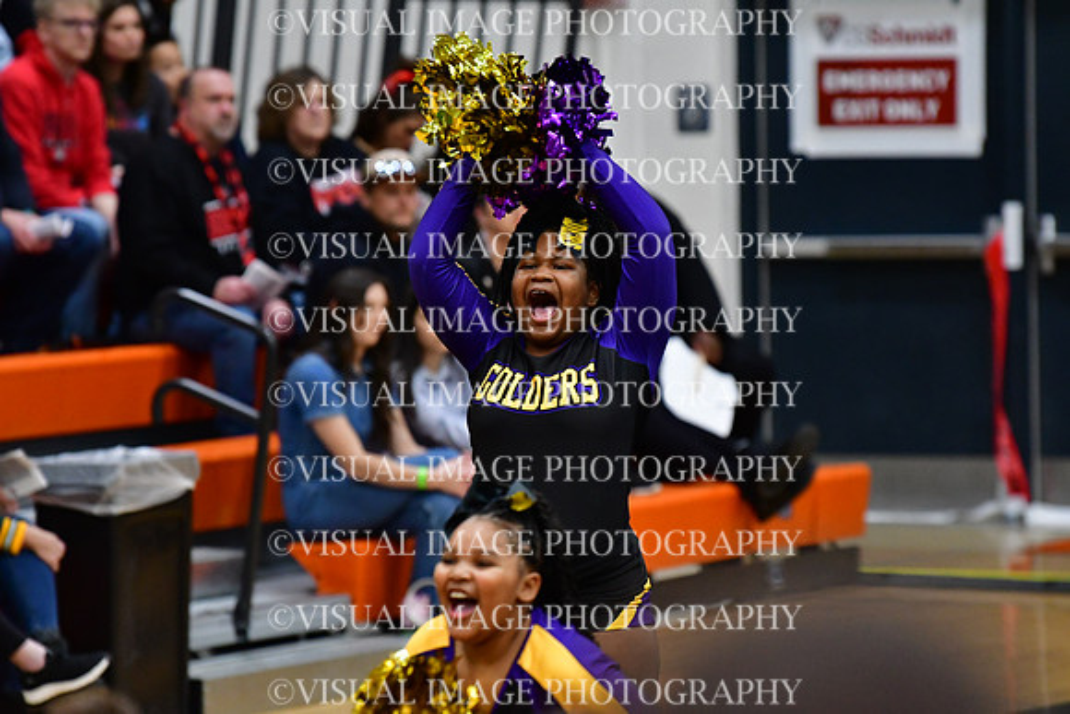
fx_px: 8918
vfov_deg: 4.6
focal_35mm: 300
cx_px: 535
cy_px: 357
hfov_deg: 6.9
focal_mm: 200
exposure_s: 1/500
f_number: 3.5
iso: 4000
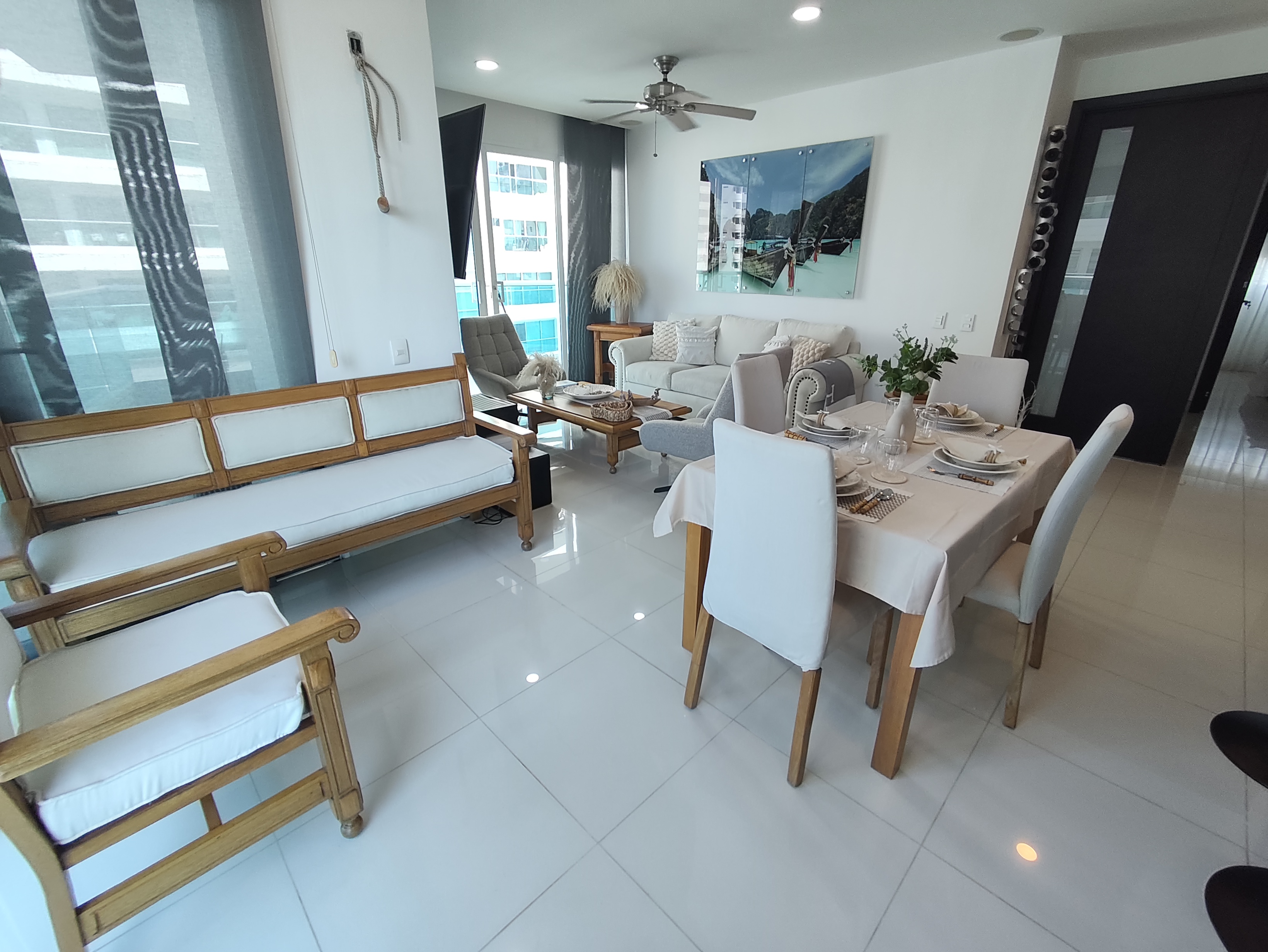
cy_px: 476
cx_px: 634
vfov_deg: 81.8
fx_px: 550
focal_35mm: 15
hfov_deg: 98.1
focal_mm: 1.65
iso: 64
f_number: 2.2
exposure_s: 1/120
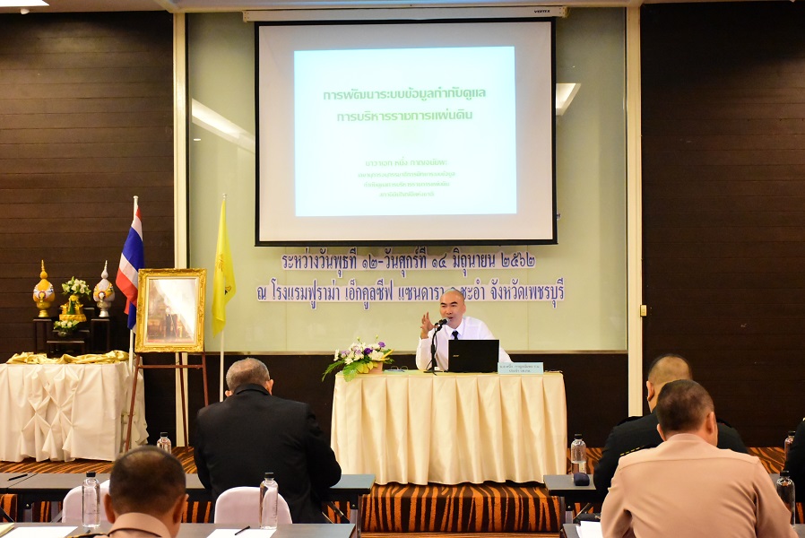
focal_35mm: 57
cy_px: 269
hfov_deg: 35.0
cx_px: 402
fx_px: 1275
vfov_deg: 23.8
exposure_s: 1/80
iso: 8000
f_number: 4.5
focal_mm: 38
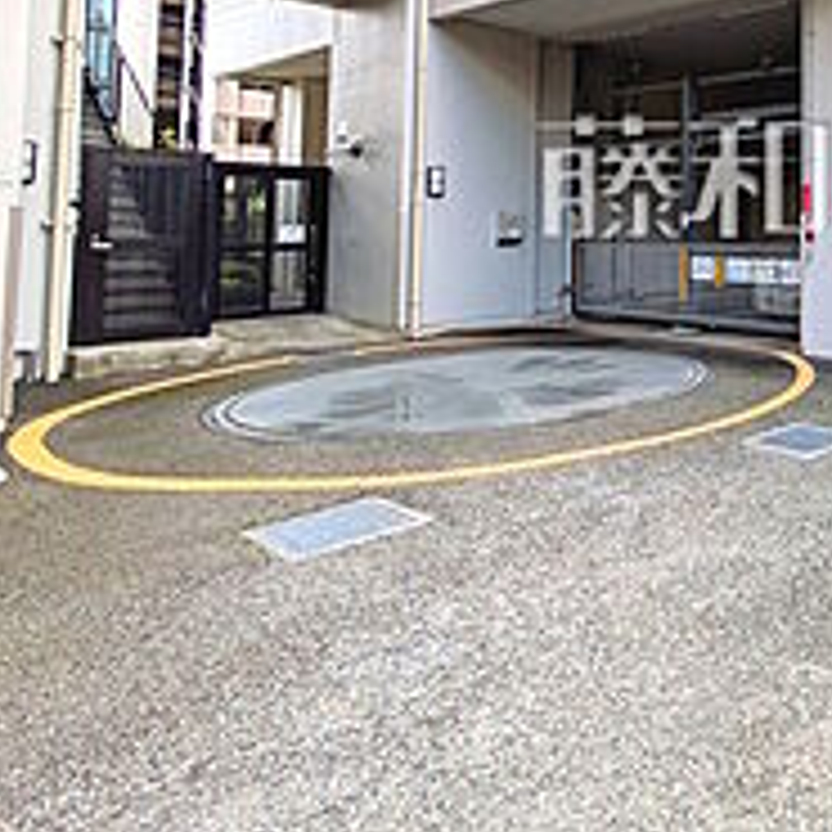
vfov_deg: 51.0
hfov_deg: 43.2
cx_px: 895
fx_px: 816
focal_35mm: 30
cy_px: 175
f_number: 2.2
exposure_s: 1/442
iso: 47
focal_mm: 1.83
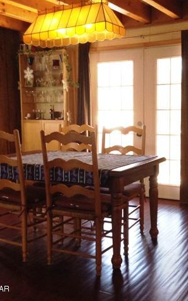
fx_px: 386
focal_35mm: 47
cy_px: 150
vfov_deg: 42.7
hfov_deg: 27.2
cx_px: 125
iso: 125
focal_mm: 3.3
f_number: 2.4
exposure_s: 1/24
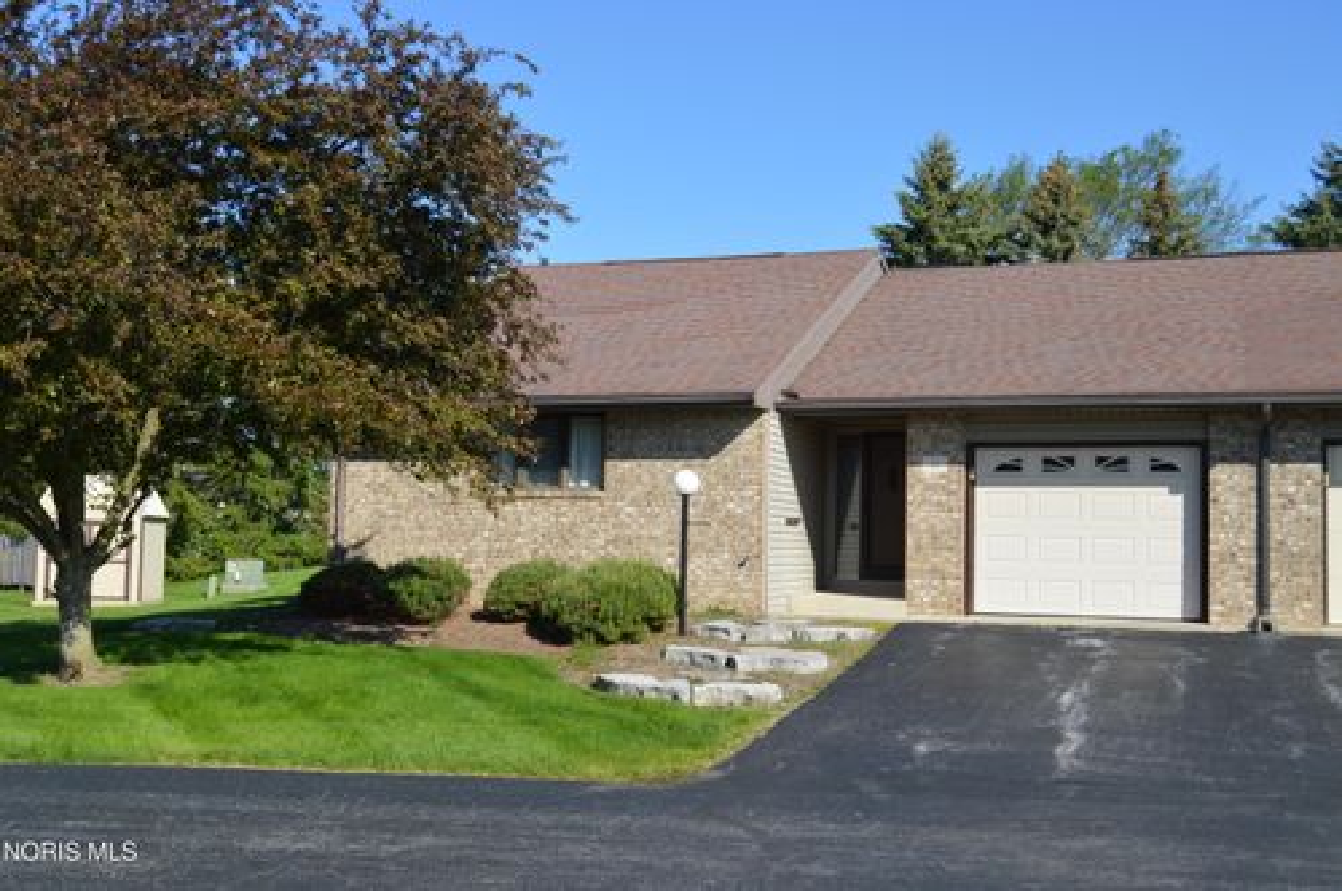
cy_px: 446
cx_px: 671
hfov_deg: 49.6
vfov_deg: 34.1
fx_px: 1452
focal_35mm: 39
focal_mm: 26
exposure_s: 1/250
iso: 100
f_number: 8
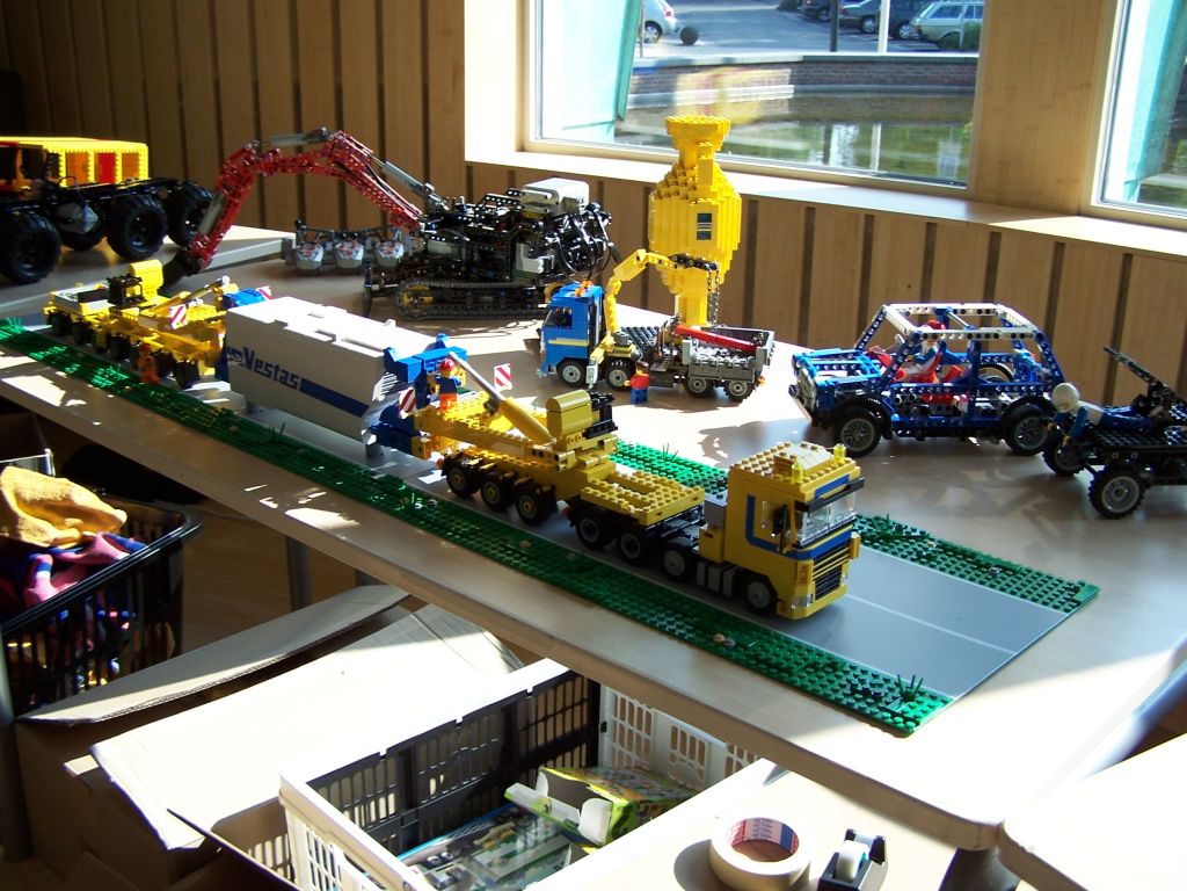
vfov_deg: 37.7
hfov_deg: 49.0
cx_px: 594
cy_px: 446
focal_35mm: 38
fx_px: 1303
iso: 80
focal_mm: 6.3
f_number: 2.8
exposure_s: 1/250
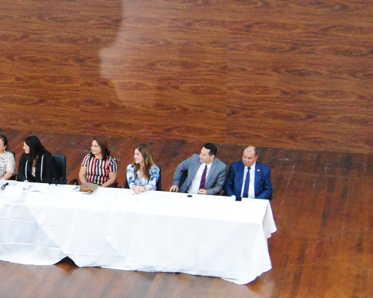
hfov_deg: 17.4
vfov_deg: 14.3
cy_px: 129
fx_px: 1192
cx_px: -5
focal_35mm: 108
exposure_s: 1/13
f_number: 5
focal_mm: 28
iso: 1600
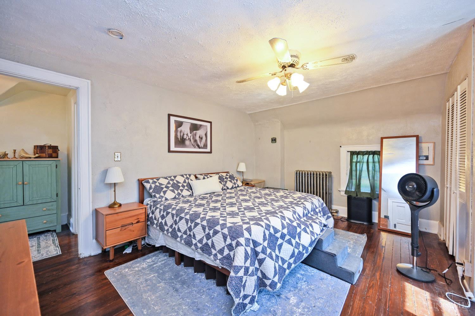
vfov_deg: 81.2
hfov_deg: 104.3
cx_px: 238
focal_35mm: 14
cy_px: 158
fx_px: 185
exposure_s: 1/60
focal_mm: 14
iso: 500
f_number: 4
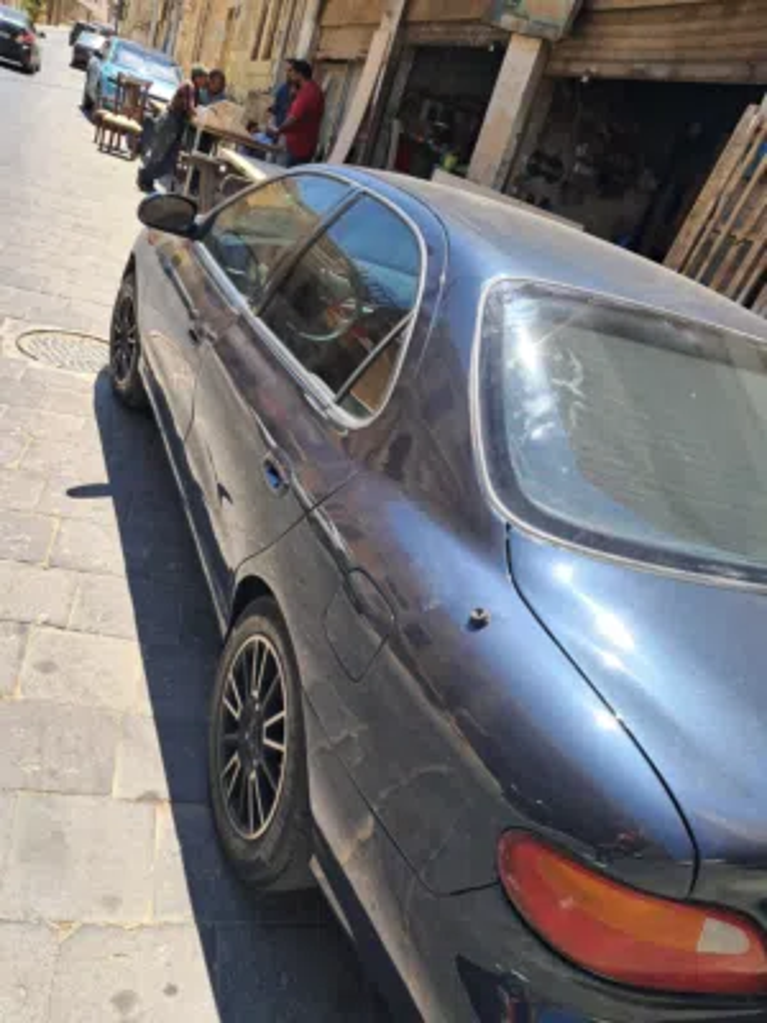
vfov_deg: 65.3
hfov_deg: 51.4
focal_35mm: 27
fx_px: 798
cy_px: 512
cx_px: 384
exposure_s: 1/366
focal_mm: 4
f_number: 1.8
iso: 50
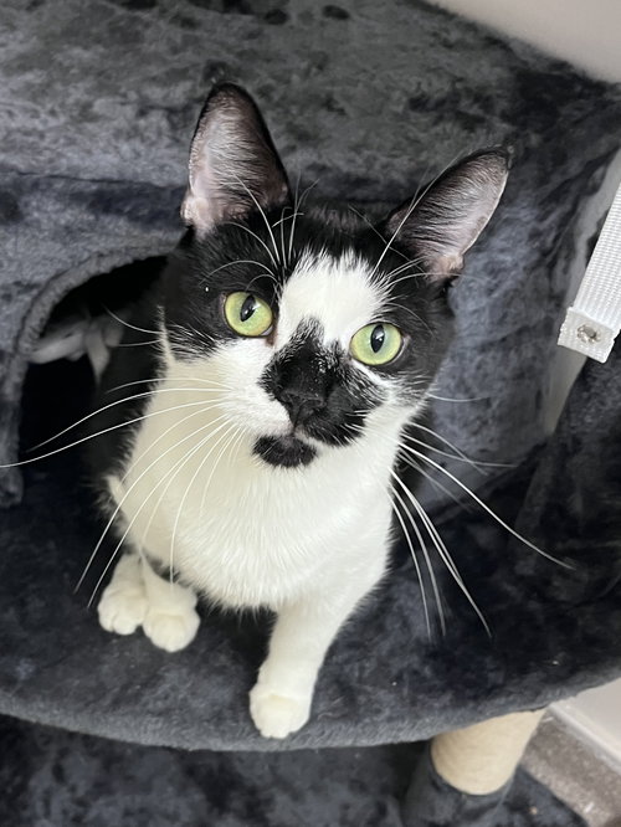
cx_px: 310
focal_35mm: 26
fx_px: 622
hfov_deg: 53.1
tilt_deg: -47.8
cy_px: 414
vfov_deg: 67.3
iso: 200
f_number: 1.6
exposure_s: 1/60
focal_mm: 5.1
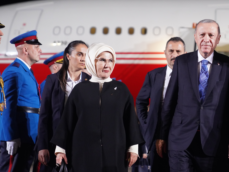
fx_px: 794
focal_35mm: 120
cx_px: 163
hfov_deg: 16.4
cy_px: 94
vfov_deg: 12.3
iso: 3200
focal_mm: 70
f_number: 2.8
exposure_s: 1/400
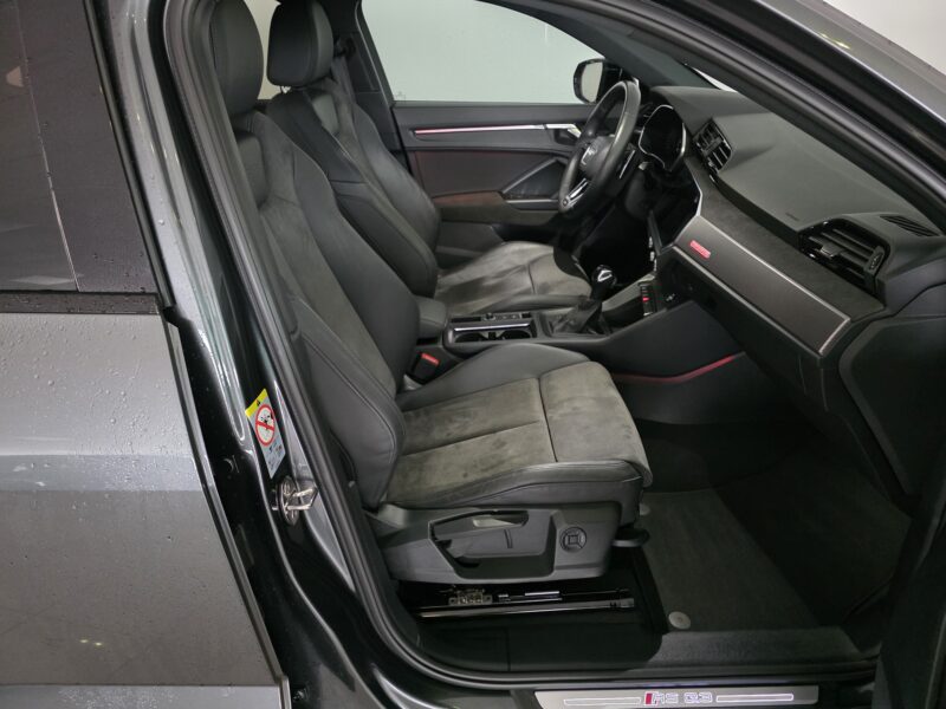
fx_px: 629
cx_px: 473
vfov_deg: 58.9
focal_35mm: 23
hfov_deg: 73.9
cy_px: 354
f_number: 1.7
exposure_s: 1/33.3
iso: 1600
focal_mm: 6.3
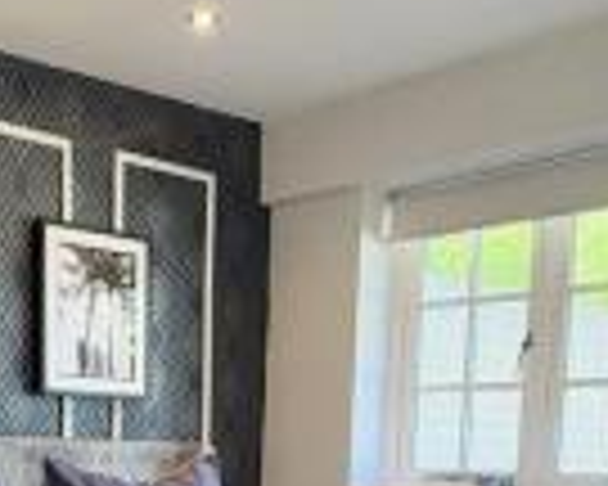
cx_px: 209
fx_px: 1062
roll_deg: -1.1
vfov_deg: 23.1
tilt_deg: -9.2
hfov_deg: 31.7
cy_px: 623
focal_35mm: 59
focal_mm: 2.22
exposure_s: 1/100
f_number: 2.2
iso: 200
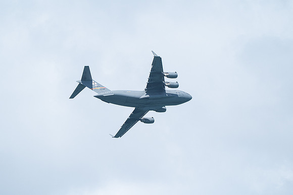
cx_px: 146
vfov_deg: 3.4
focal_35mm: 400
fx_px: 3256
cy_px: 98
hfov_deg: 5.2
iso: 640
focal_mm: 400
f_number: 10
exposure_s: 1/1250
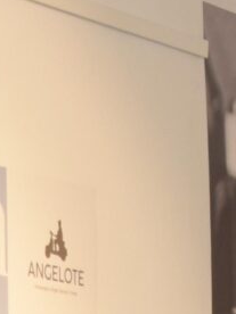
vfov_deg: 5.5
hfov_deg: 4.3
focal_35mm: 348
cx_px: -10
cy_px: 781
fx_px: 3163
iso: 400
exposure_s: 1/125
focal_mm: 26
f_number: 5.6
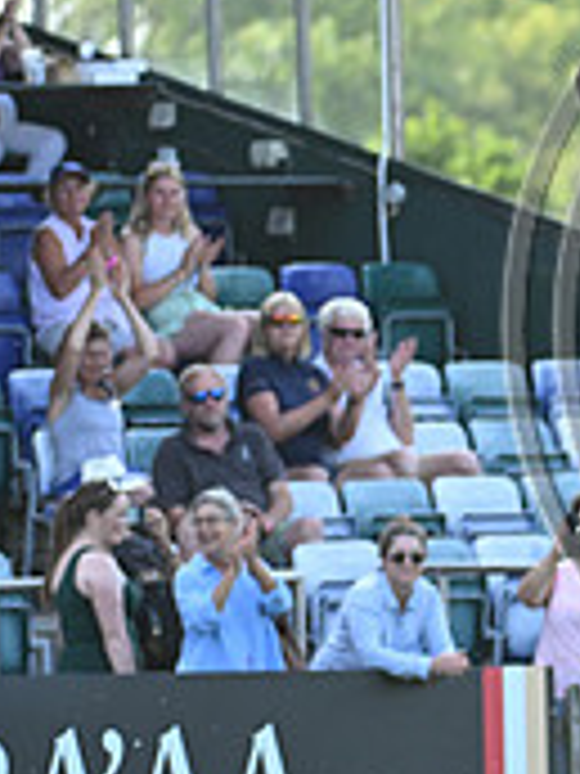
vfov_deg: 3.1
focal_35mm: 650
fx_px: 14521
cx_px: 917
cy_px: 263
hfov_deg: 2.3
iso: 1000
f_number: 4.5
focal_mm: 200
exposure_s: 1/1250
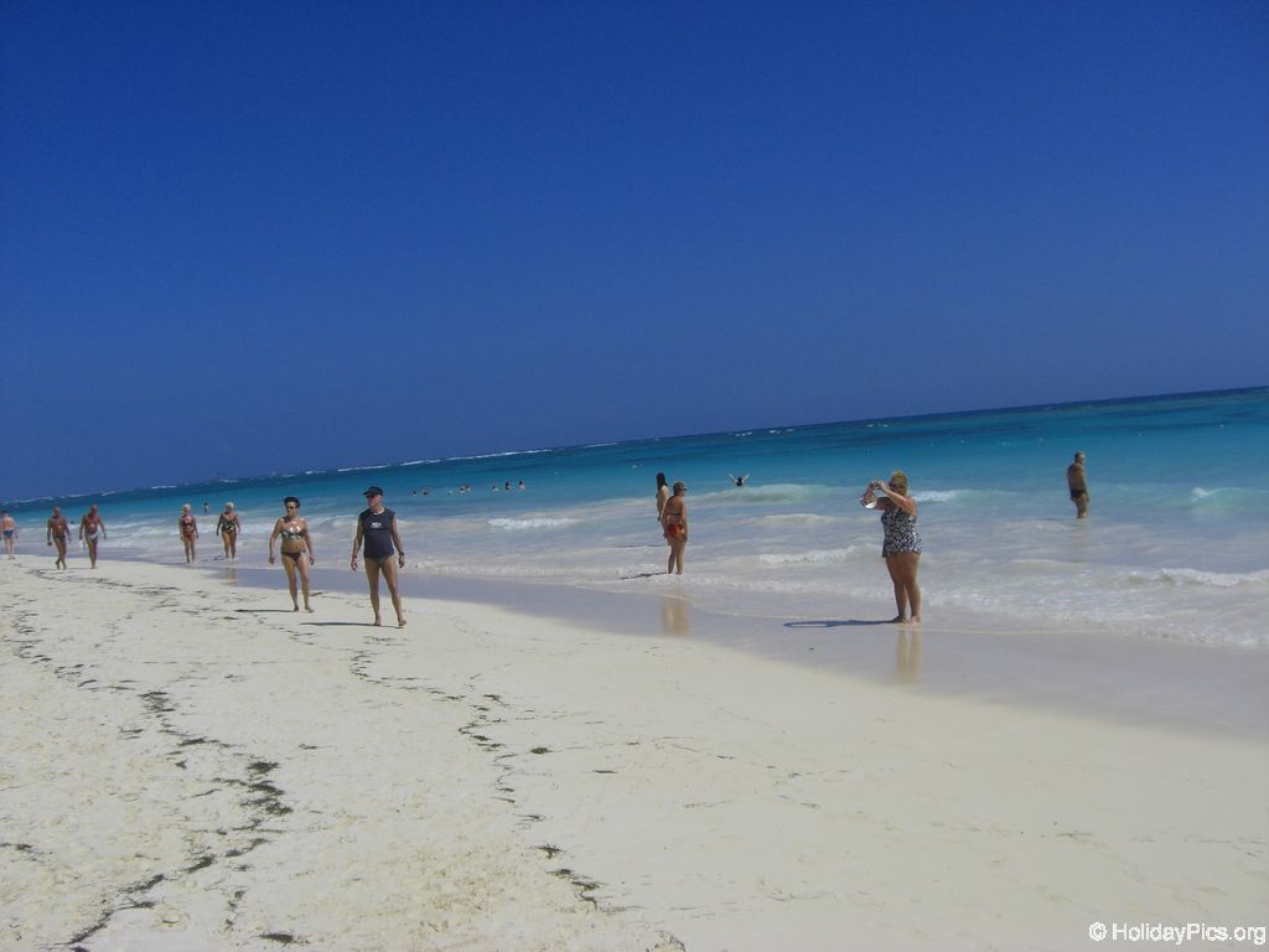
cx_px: 634
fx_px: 1393
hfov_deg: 49.0
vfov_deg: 37.7
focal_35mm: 38
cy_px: 476
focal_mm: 6.2
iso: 64
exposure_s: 1/400
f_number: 8
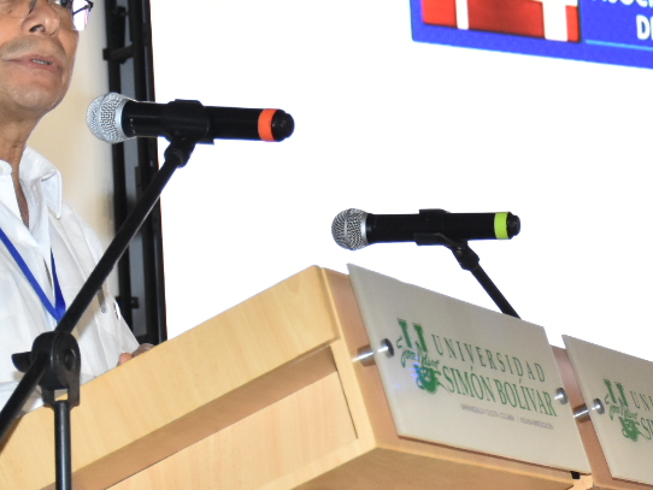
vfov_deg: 8.2
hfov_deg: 10.9
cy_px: 276
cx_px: 546
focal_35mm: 181
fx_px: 3416
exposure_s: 1/200
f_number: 5.6
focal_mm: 42
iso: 1600
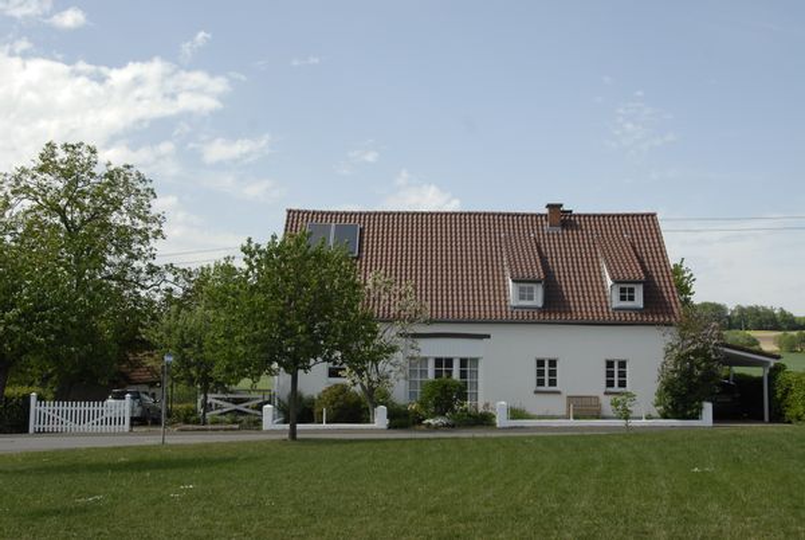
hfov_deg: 44.9
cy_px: 270
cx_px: 402
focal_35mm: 44
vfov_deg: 30.9
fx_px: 974
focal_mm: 29
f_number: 9
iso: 200
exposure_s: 1/320
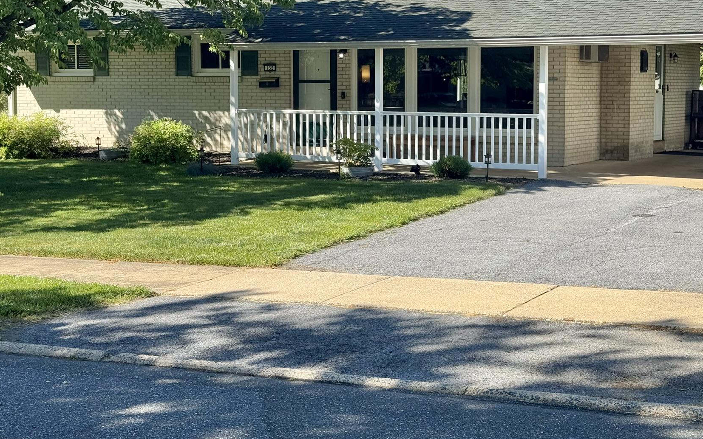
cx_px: 386
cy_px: 158
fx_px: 1207
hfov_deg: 32.4
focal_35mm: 63
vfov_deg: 20.6
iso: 64
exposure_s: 1/2959
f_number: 1.78
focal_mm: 6.76
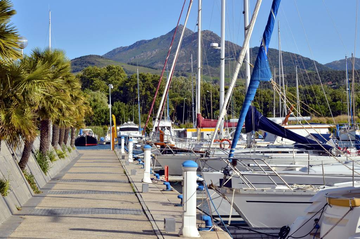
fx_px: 838
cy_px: 120
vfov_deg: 16.2
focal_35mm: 84
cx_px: 180
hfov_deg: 24.2
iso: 200
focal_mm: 56
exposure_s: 1/500
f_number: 10
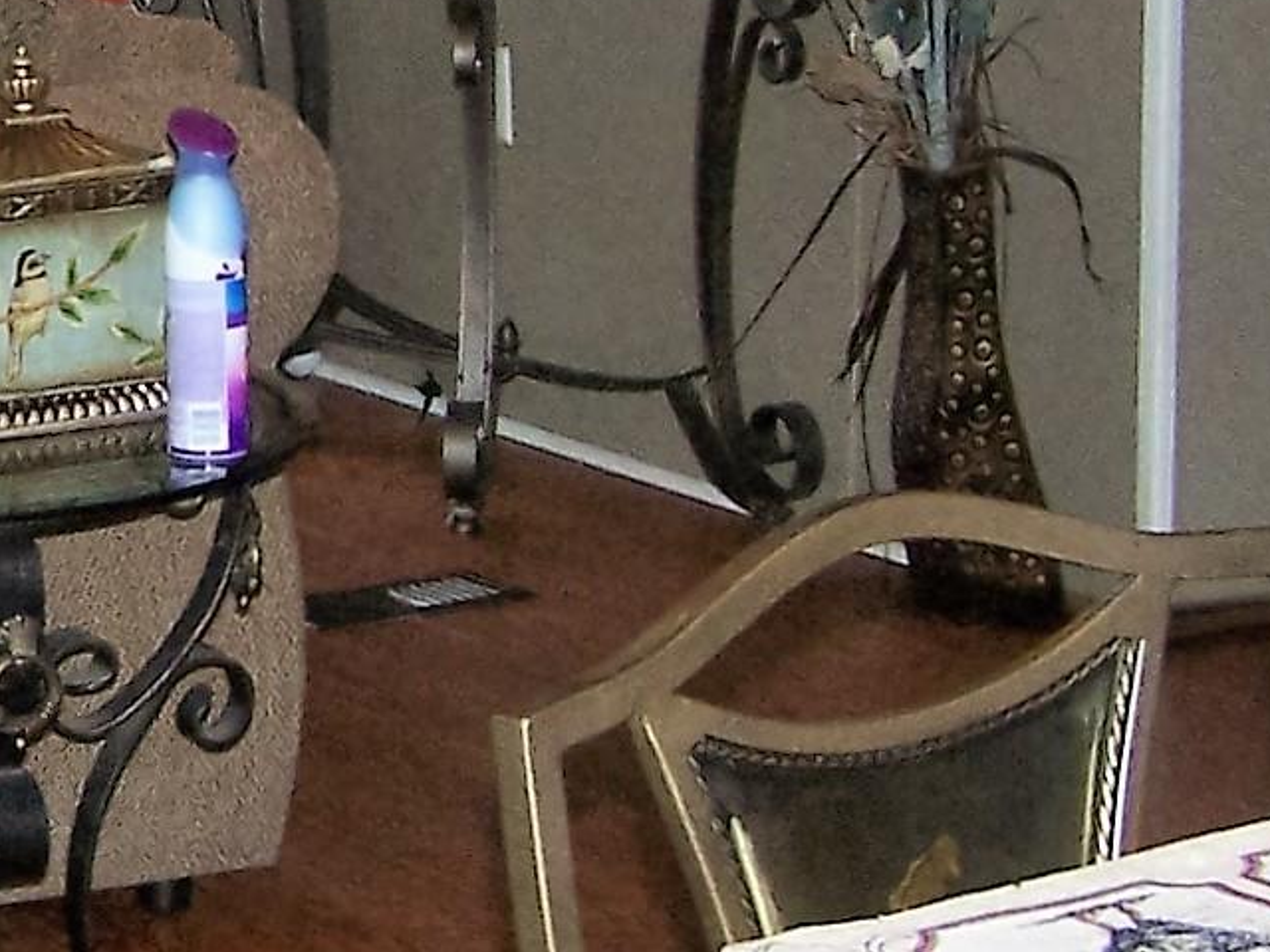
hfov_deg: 12.3
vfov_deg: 9.7
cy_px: 3
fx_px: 5577
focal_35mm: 152
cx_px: -672
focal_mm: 6.3
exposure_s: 1/60
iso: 140
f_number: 2.8
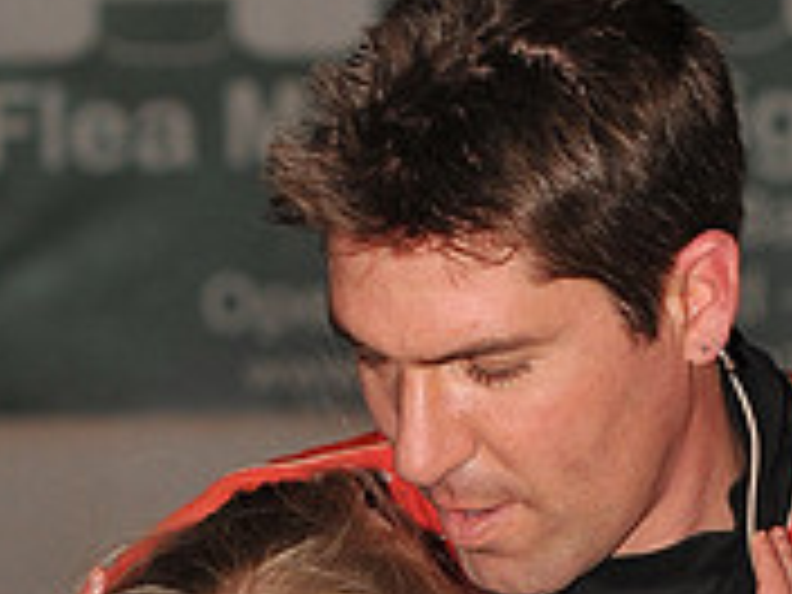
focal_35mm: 275
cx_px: 614
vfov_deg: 5.4
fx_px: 6292
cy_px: 796
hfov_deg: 7.2
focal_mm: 112
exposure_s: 1/320
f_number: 6.3
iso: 640
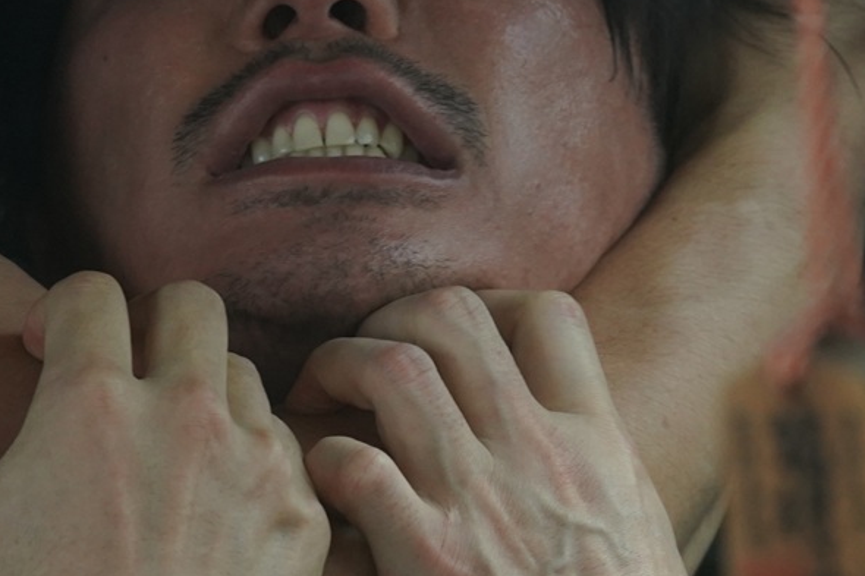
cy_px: 429
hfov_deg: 5.0
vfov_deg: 3.4
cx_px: -103
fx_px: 9824
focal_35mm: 409
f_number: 6.3
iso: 1600
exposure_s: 1/500
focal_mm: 134
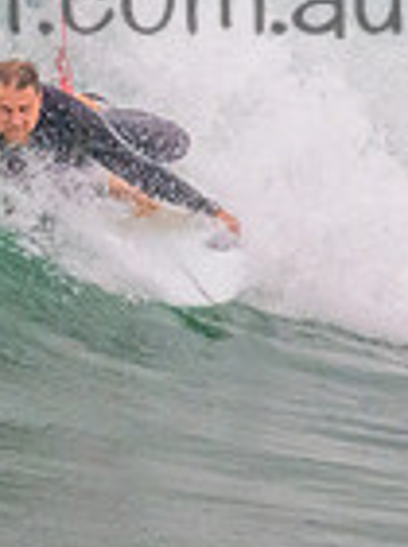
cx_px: -8
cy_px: -56
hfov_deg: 0.5
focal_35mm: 3176
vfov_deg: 0.6
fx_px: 50140
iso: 4500
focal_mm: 800
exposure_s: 1/1250
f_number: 11
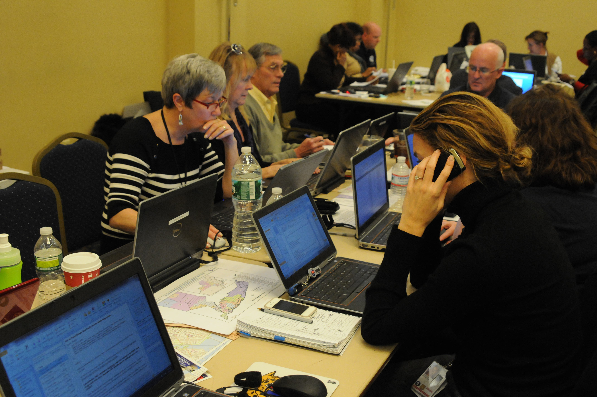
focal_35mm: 42
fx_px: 696
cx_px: 298
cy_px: 198
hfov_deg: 46.4
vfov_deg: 31.8
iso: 1600
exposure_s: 1/100
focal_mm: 28
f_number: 5
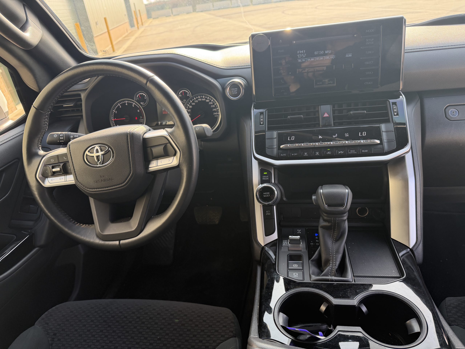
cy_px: 174
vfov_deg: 56.8
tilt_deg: -28.5
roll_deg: +9.7
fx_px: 322
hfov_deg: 71.6
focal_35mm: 24
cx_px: 232
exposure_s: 1/199
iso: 125
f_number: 1.78
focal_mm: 6.76
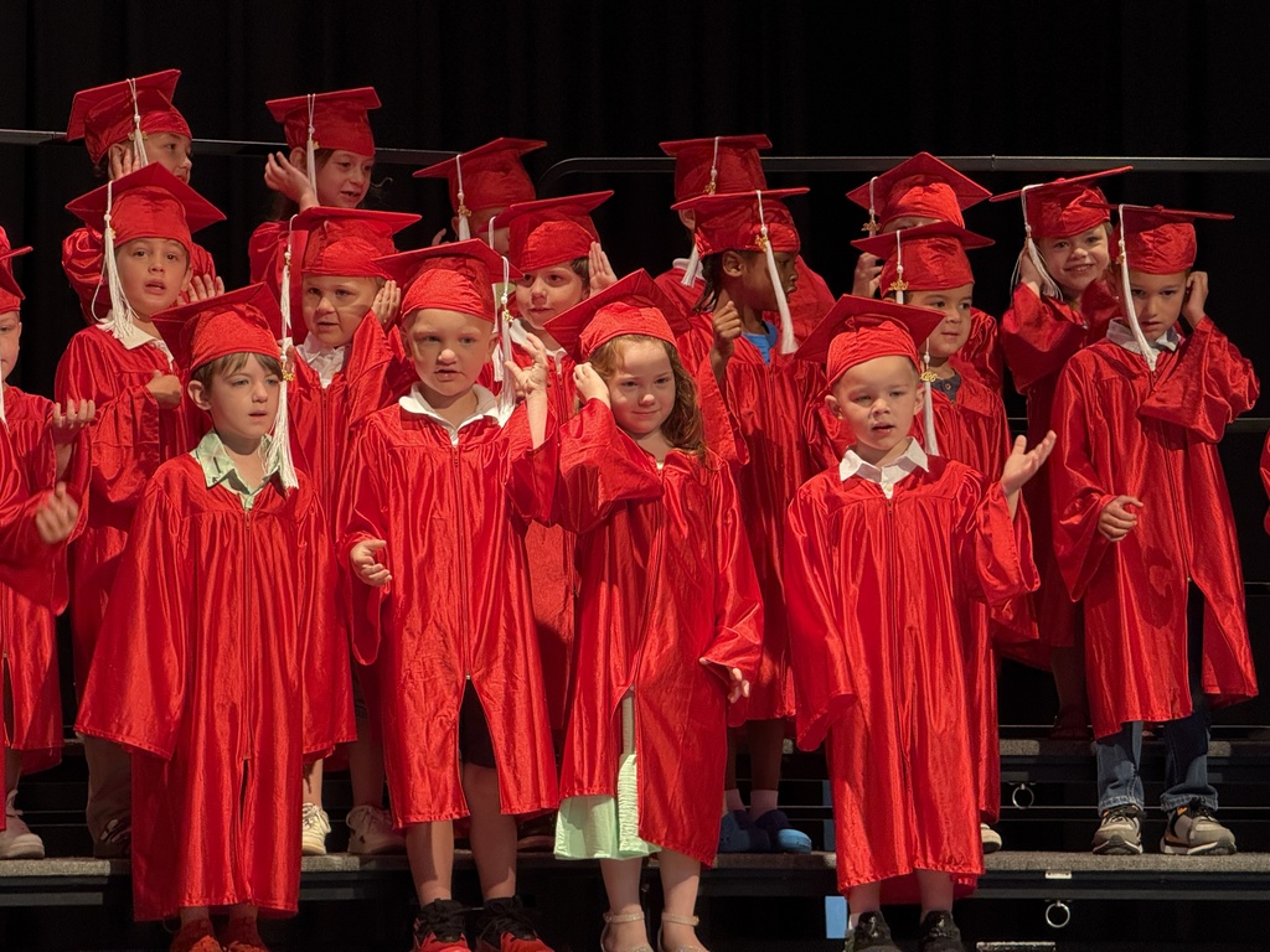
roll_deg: +0.6
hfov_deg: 16.4
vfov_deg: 12.3
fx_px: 4403
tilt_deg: +5.2
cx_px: 635
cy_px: 476
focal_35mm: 120
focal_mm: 15.66
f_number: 2.8
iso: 200
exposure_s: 1/60
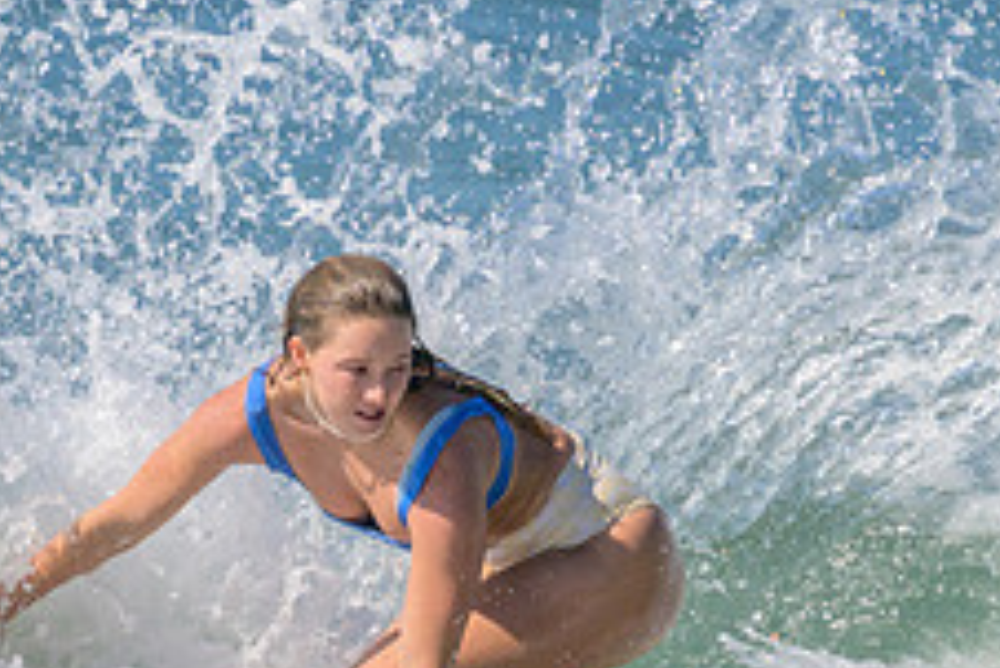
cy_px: 674
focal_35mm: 2041
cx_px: 725
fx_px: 56729
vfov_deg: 0.7
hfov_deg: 1.0
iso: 500
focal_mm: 680
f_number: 11
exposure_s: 1/2000
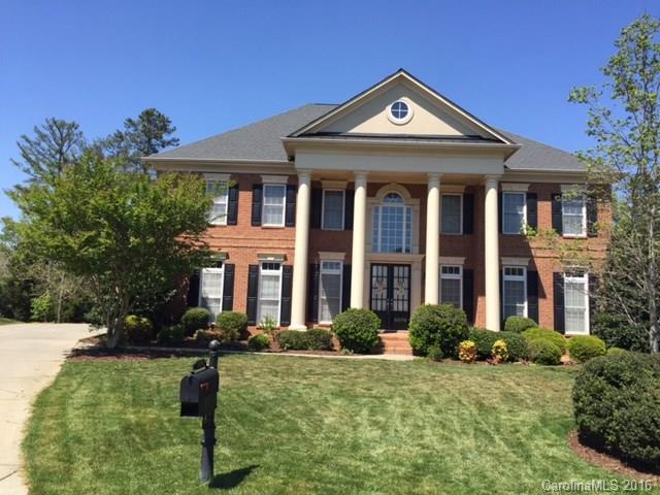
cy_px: 248
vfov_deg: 48.2
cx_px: 330
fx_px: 553
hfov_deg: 61.7
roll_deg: -3.1
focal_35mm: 29
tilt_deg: +5.3
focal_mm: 4.15
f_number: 2.2
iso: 32
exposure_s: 1/1364
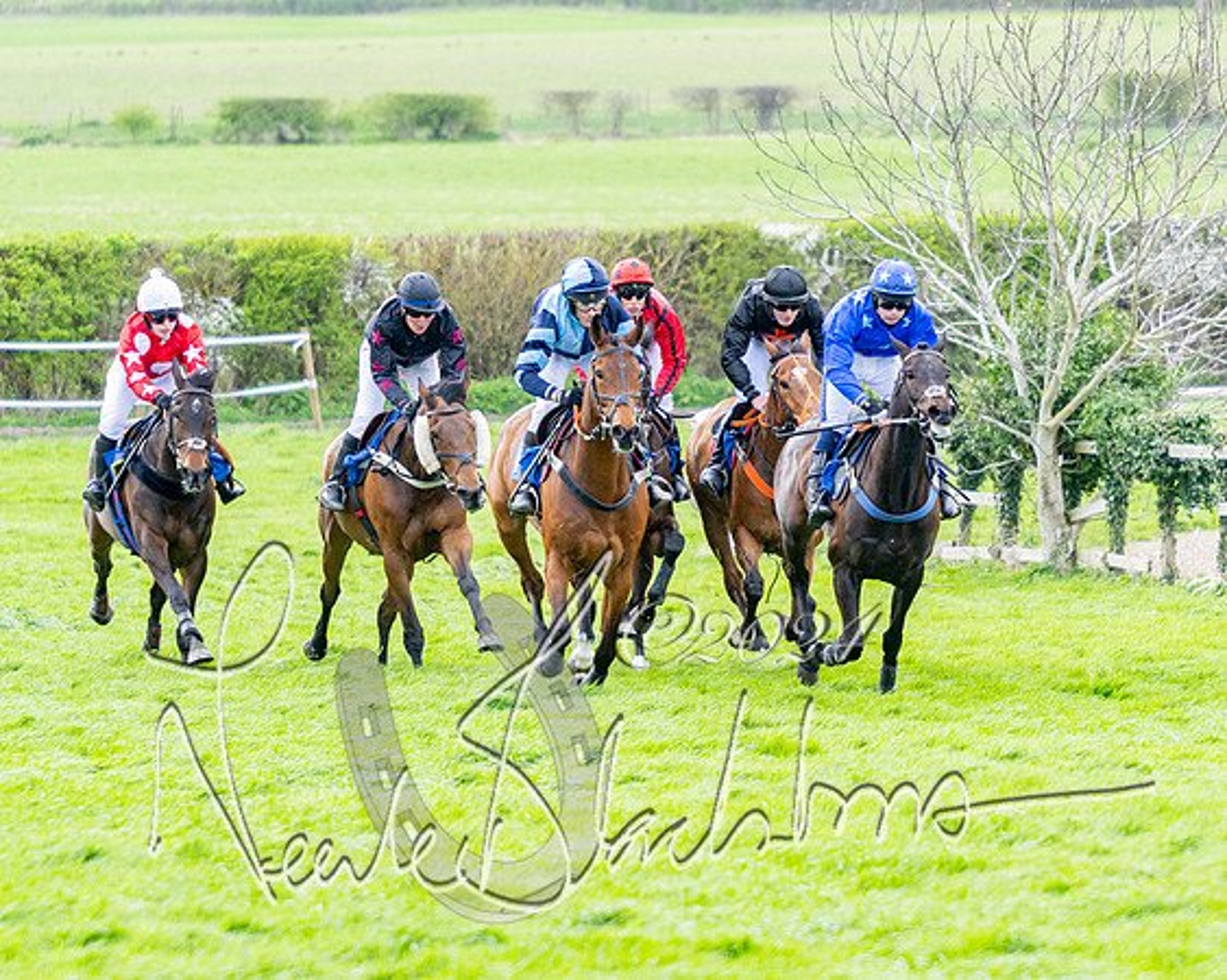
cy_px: 498
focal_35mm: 329
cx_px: 761
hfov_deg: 5.9
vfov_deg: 4.7
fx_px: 11942
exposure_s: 1/1000
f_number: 4
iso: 400
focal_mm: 160
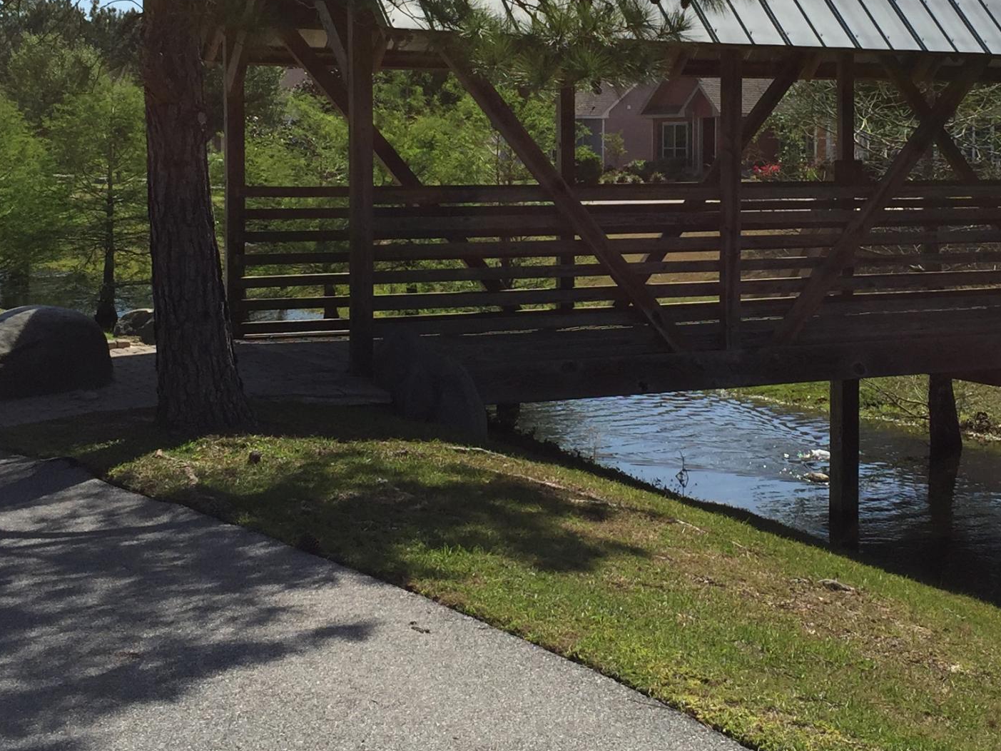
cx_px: 644
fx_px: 1793
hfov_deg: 31.0
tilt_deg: -3.1
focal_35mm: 62
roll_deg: -1.1
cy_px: 198
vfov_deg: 23.4
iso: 32
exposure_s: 1/2475
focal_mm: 4.15
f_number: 2.2
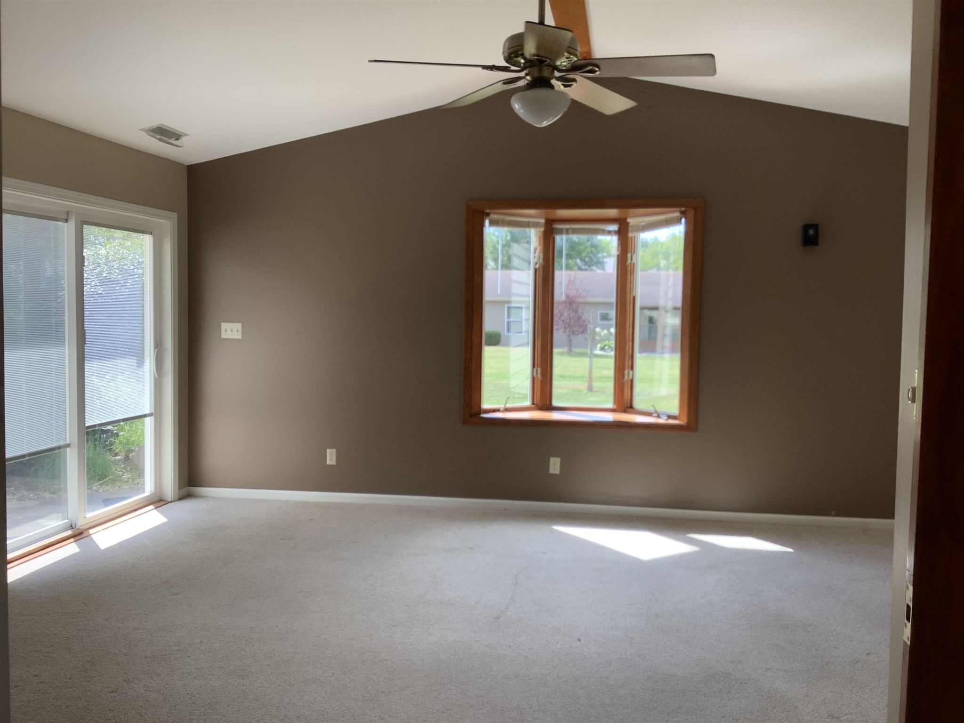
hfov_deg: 58.4
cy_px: 362
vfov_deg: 45.4
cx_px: 482
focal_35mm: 31
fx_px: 863
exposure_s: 1/120
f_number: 2.4
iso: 32
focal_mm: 3.3
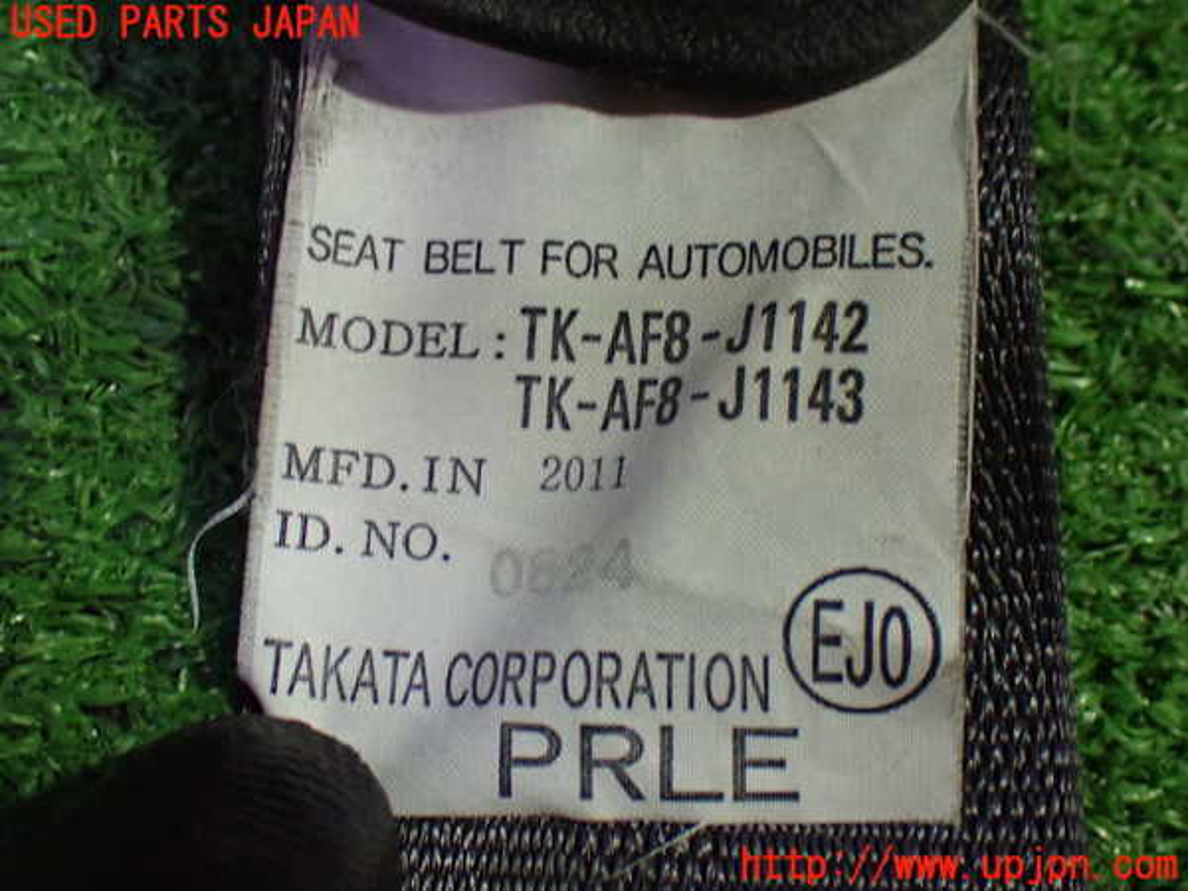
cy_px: 446
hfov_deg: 35.5
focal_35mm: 54
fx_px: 1853
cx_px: 594
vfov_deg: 27.0
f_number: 3.3
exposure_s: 1/50
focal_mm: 9.65
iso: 1000
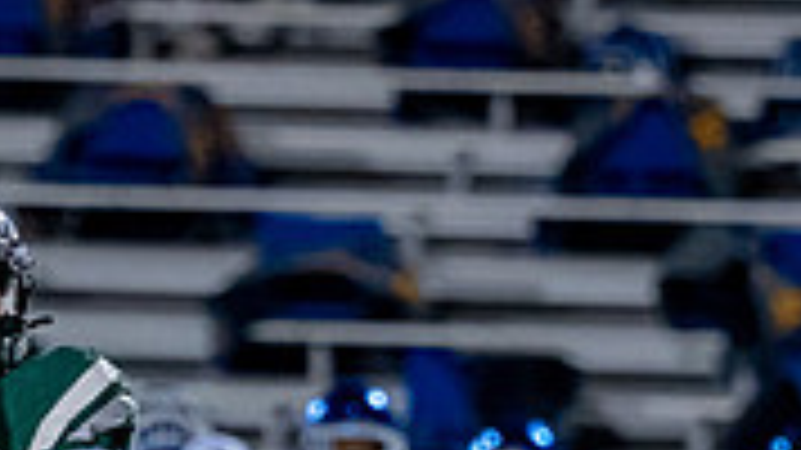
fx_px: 21912
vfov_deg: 1.2
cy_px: 783
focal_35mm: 1032
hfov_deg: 2.1
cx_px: 140
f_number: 2.8
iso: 3200
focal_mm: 165
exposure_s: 1/1000
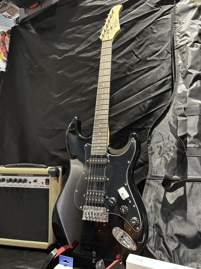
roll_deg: +0.5
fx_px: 186
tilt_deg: +4.5
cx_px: 100
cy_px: 134
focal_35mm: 24
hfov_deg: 56.8
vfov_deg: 71.6
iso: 640
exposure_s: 1/33
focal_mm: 6.86
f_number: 1.78
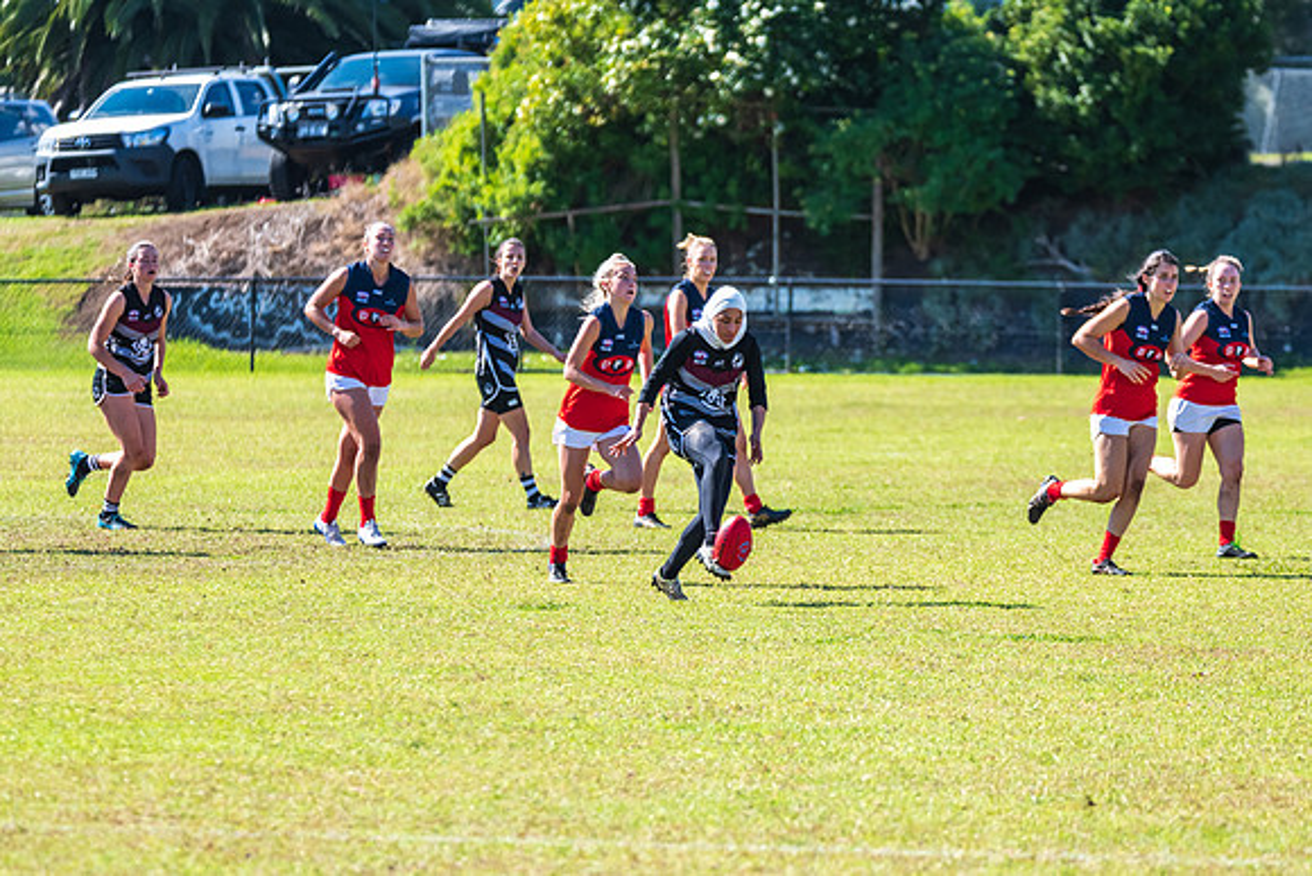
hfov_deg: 5.8
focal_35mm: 355
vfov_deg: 3.9
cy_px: 518
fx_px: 12934
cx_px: 775
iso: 800
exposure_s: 1/2000
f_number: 6.3
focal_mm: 300
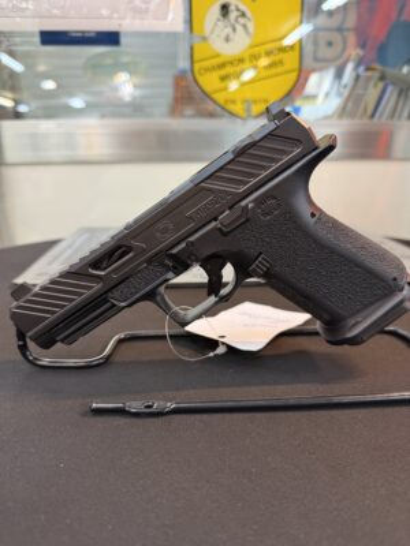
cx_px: 205
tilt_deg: -16.8
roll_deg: +0.7
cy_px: 273
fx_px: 379
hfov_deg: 56.8
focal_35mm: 24
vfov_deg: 71.6
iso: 320
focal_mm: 6.76
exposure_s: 1/50
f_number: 1.78
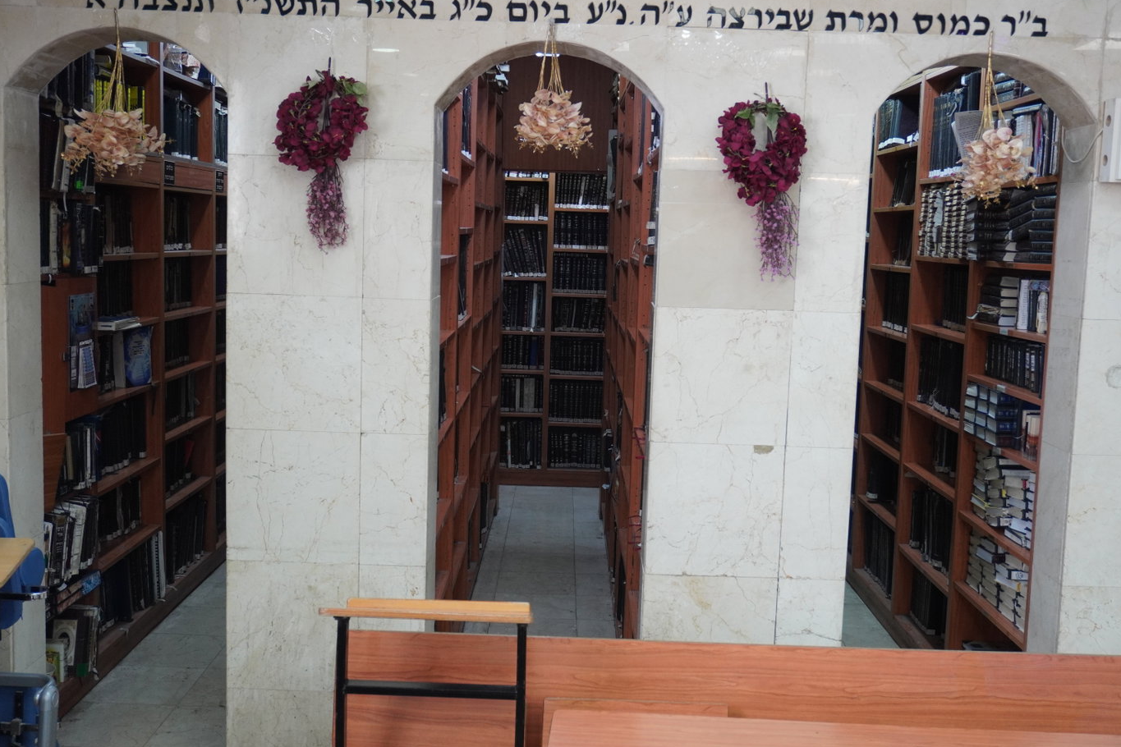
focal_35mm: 40
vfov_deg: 33.4
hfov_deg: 48.5
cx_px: 560
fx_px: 1245
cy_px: 371
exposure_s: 1/160
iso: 1000
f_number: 4.5
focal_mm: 26
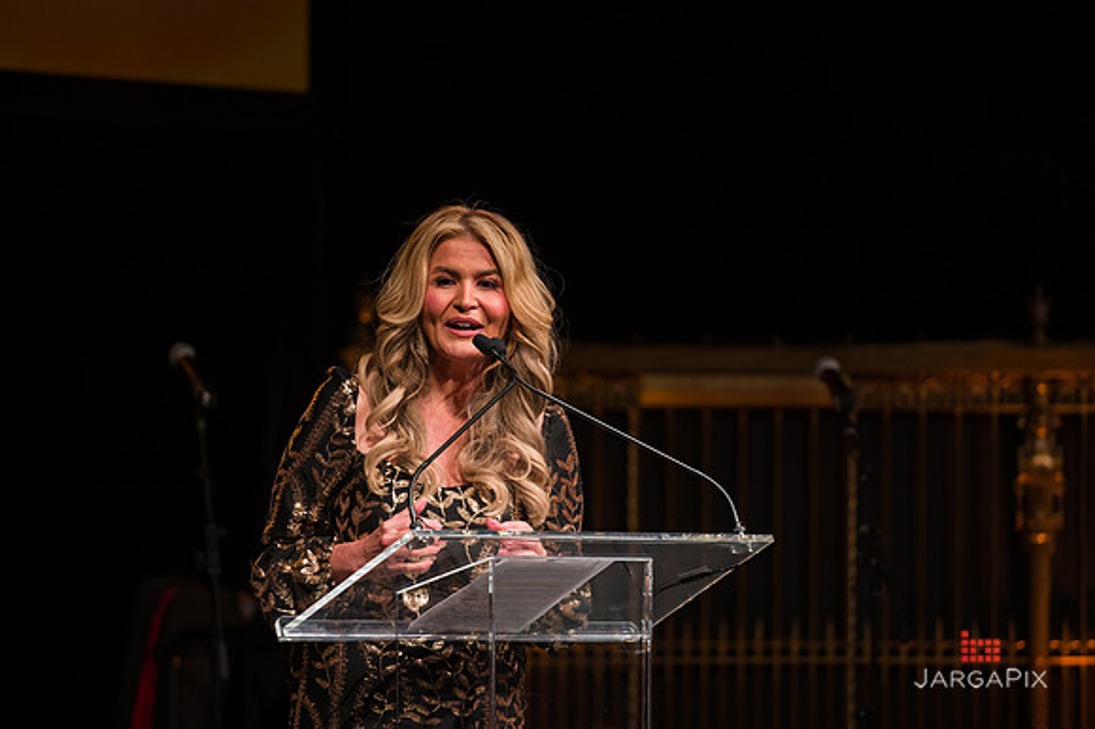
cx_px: 548
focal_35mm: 200
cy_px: 364
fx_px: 6080
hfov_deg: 10.3
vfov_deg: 6.9
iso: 2000
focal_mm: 200
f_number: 4
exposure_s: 1/200
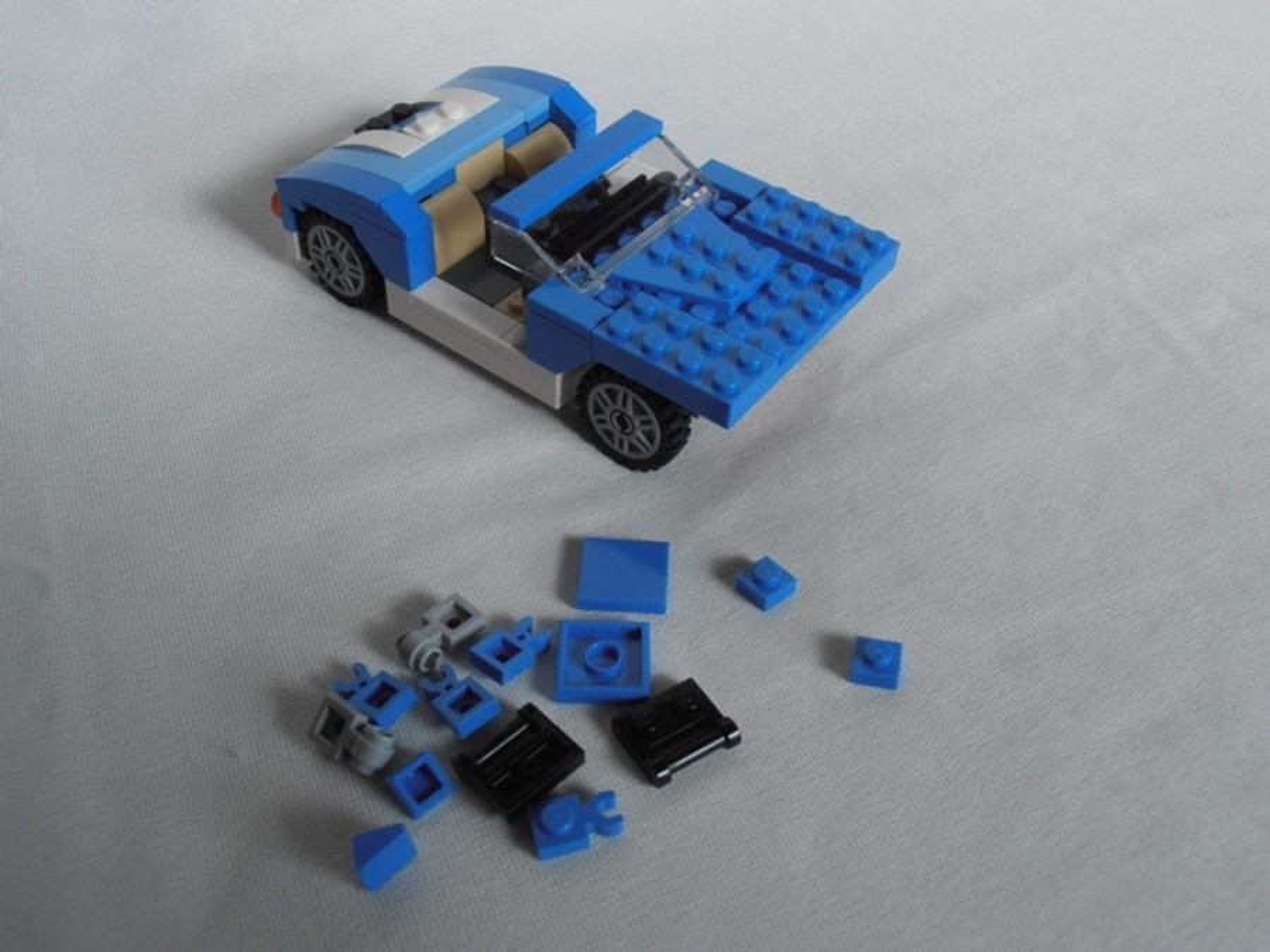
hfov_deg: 50.1
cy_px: 476
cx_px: 635
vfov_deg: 38.7
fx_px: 1357
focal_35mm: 37
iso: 80
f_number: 3.9
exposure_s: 1/60
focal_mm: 6.61
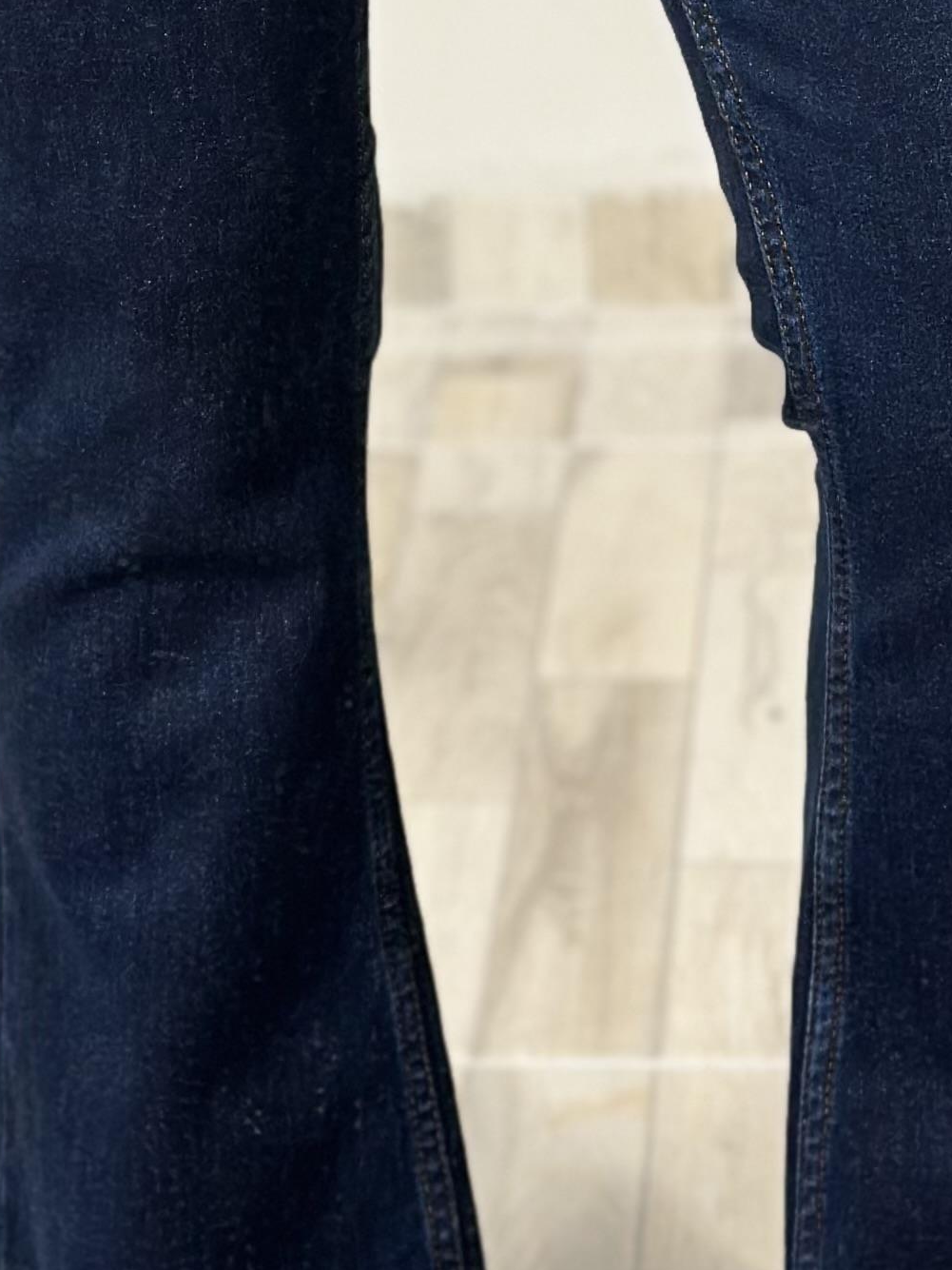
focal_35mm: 145
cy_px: -50
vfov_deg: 13.4
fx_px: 5318
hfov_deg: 10.2
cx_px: 407
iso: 100
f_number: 1.78
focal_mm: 6.86
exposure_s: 1/50
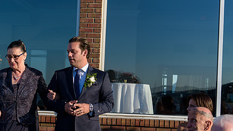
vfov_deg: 16.3
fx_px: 457
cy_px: 88
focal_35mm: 74
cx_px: 72
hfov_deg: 28.4
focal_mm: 45
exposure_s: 1/1600
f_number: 3.2
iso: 200
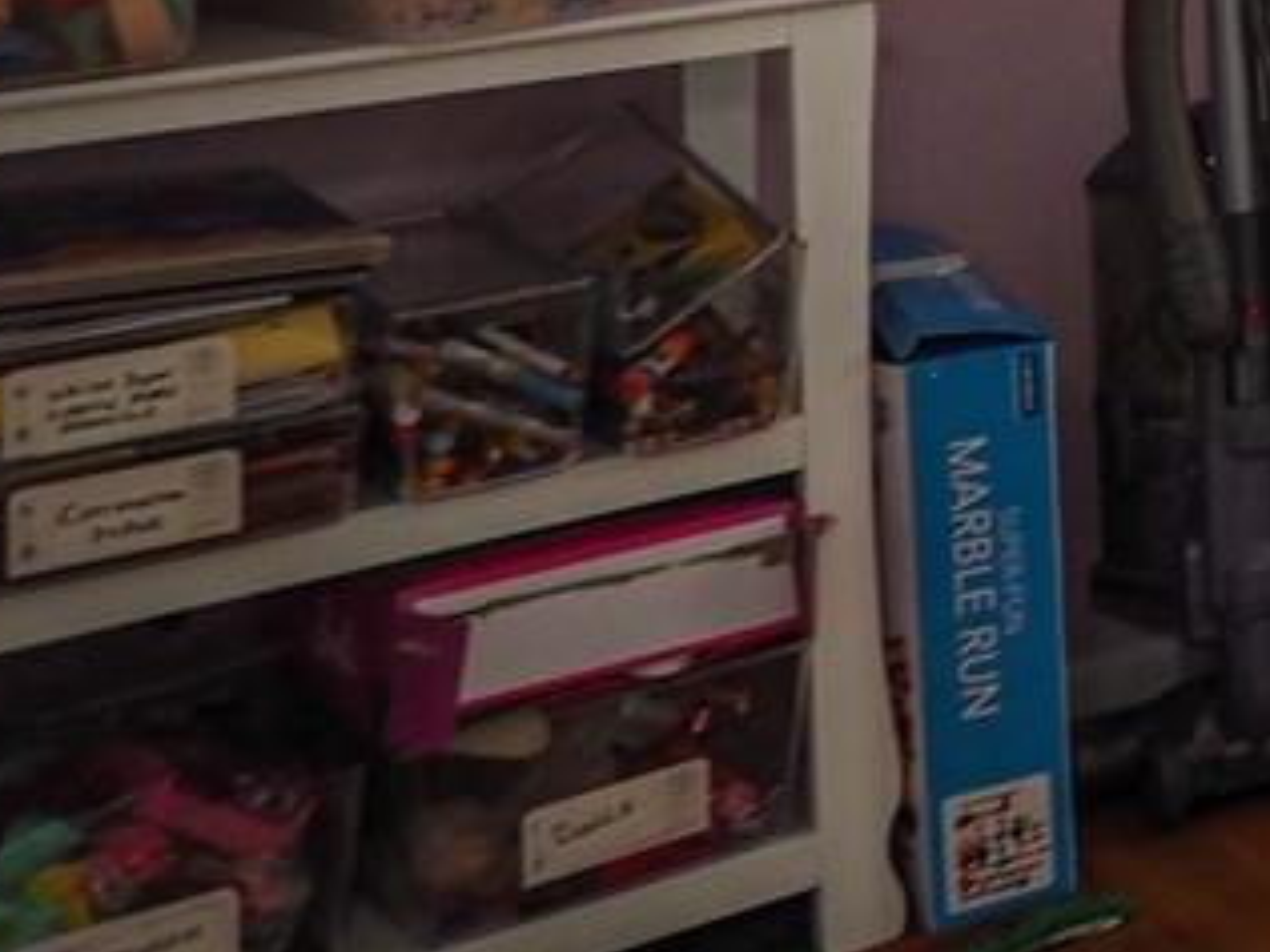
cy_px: -458
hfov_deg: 15.9
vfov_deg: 16.6
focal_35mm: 81
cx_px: 2833
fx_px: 2972
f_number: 2.8
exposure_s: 1/60
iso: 250
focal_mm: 8
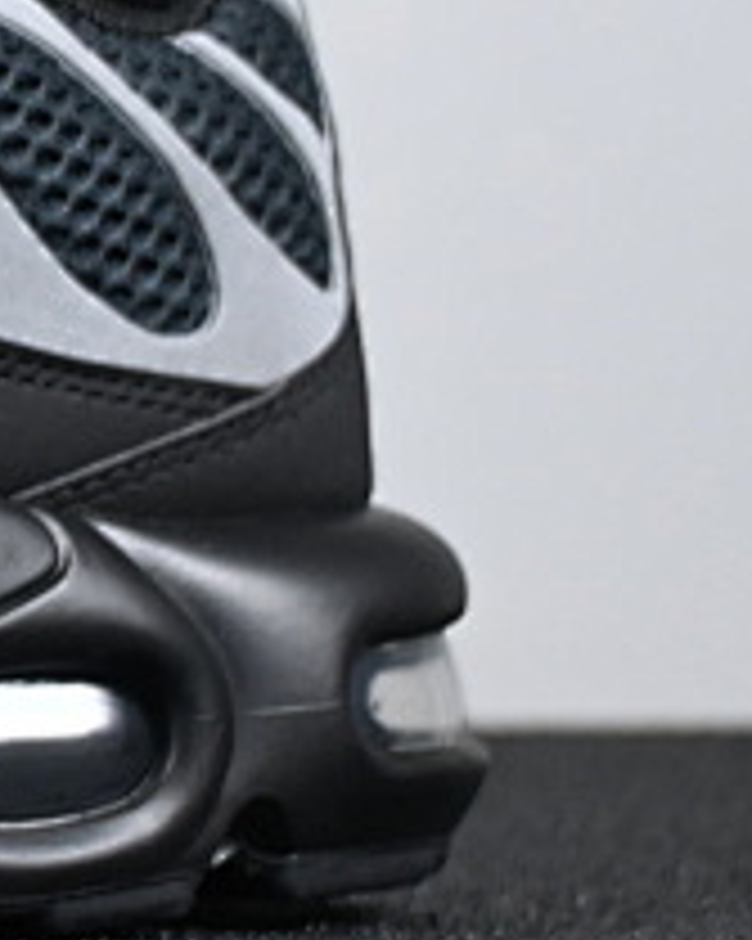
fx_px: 5563
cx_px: -964
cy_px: 115
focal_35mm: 200
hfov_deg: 7.3
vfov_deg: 9.6
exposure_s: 1/125
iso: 900
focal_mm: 37
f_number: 5.3
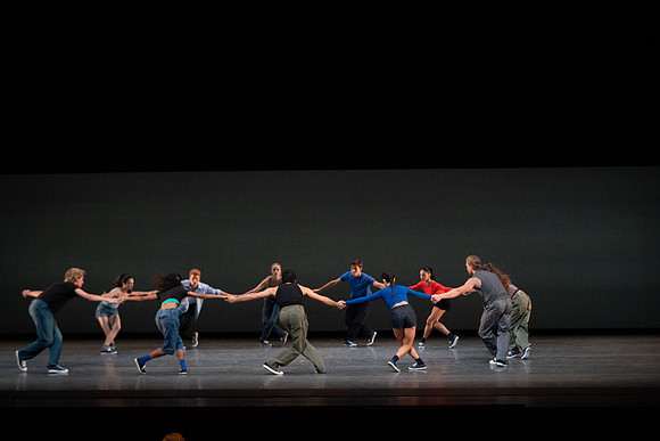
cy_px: 220
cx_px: 330
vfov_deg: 14.1
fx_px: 1779
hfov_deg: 21.0
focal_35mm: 97
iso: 8000
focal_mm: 97
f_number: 5
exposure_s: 1/400
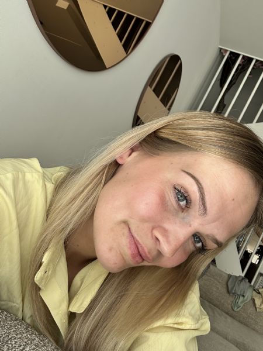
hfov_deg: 46.8
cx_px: 132
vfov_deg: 60.0
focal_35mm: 30
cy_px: 176
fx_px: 304
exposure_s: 1/187
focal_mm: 2.69
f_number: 1.9
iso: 25
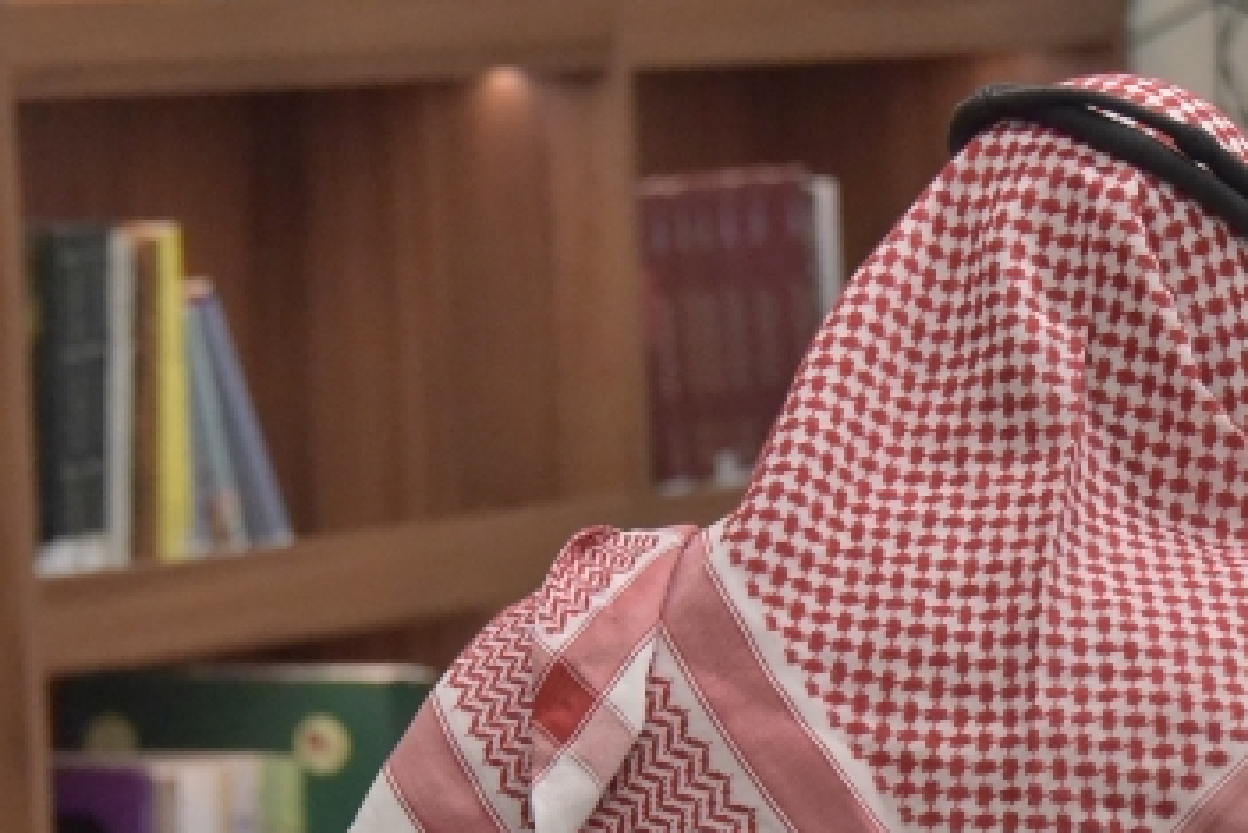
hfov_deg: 5.4
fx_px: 13282
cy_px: 557
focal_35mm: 383
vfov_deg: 3.6
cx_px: 1067
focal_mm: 135
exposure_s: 1/320
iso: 4000
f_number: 5.6
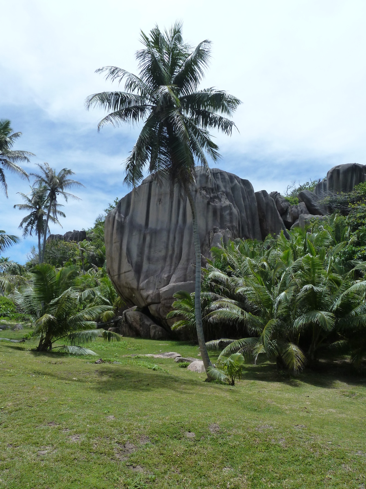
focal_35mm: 25
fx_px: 352
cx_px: 183
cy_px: 244
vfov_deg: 69.4
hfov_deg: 54.9
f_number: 5
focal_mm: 4.1
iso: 125
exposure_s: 1/400
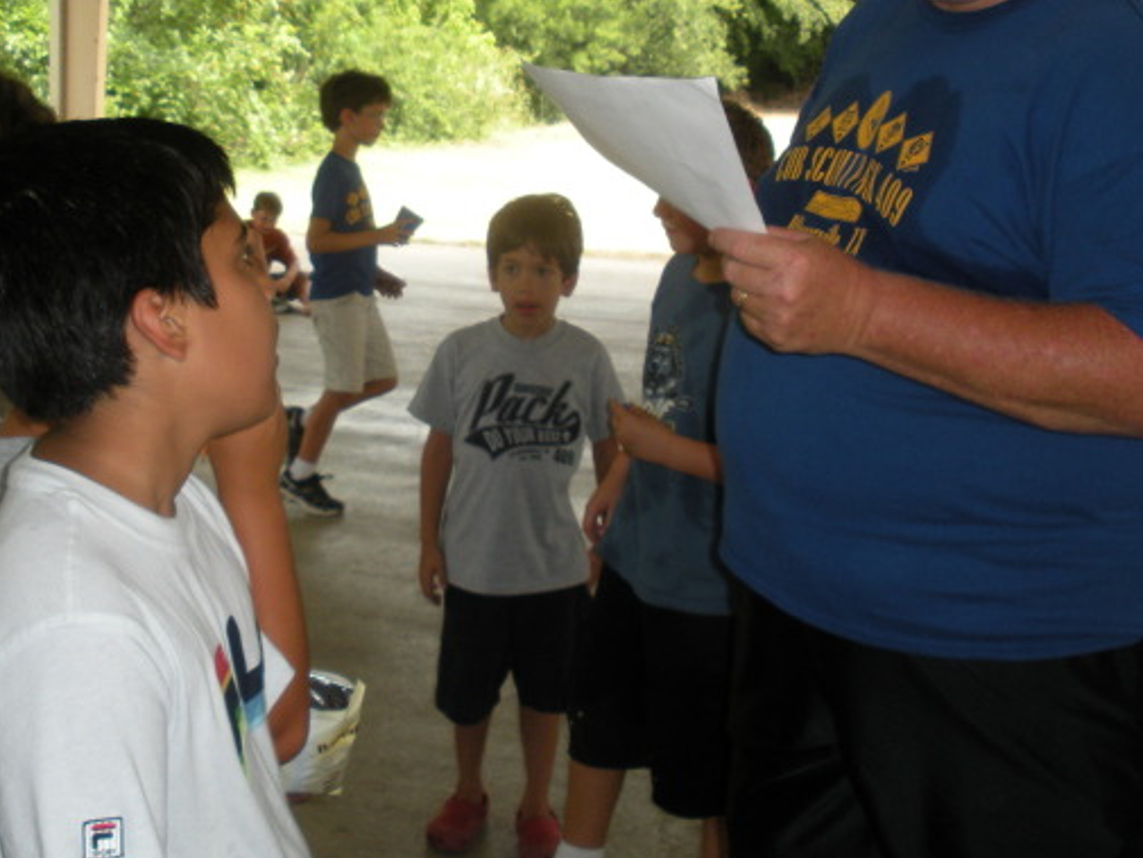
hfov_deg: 33.8
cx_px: 536
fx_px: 1883
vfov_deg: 25.4
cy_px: 244
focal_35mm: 57
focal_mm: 6.3
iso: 88
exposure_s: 1/120
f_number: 3.5
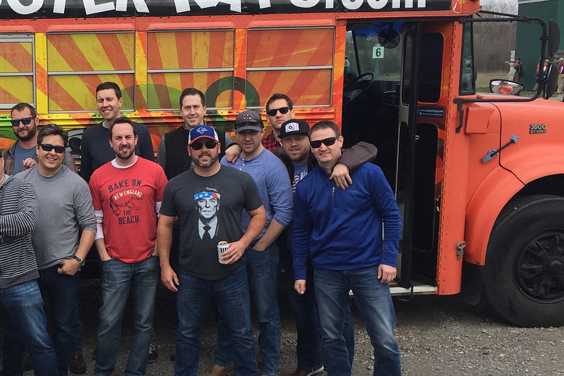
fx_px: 846
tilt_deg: -11.9
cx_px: 62
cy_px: 235
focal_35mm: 54
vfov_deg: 25.0
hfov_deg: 34.9
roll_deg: +1.8
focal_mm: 4.15
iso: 32
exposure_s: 1/1276
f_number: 2.2
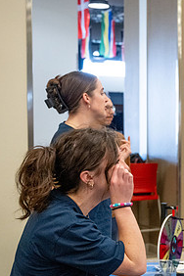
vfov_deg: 22.8
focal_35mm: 89
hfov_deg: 14.5
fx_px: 682
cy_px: 184
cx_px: 265
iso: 2000
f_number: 4
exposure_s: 1/200
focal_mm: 42
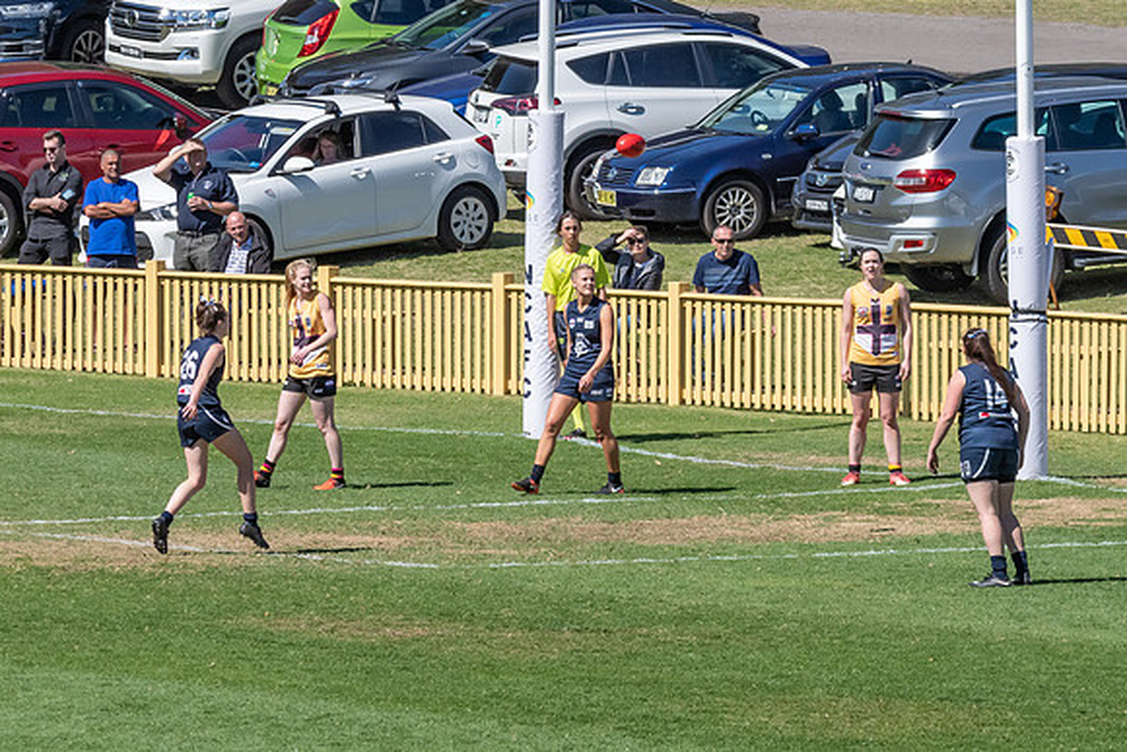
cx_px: 396
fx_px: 14945
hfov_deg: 4.3
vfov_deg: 2.9
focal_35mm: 477
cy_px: 386
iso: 800
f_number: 10
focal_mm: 200
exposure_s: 1/3200
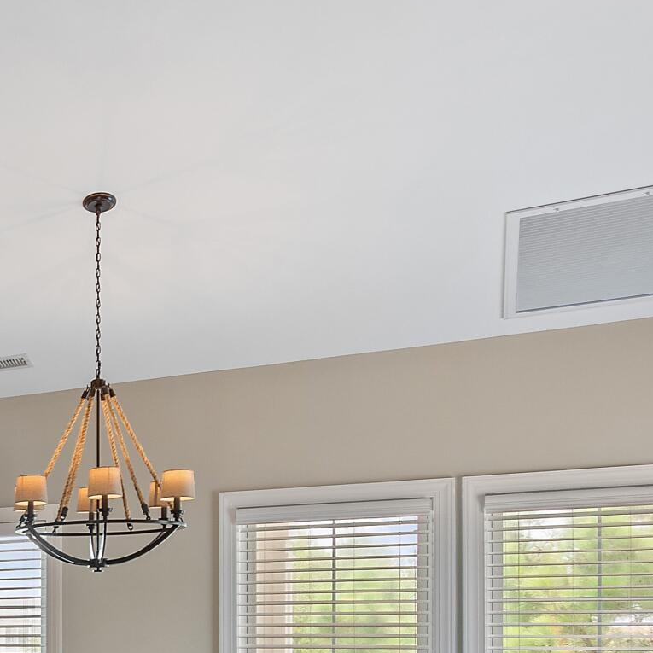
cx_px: -345
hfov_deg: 25.2
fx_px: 1067
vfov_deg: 31.8
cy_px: 627
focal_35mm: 50
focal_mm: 10
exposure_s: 1/13
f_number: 4.5
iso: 100
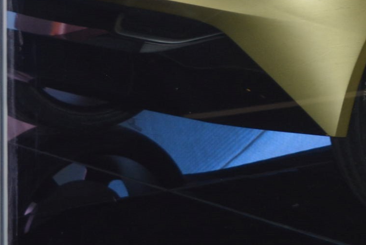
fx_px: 2065
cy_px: -104
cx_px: 621
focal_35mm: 203
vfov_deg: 6.7
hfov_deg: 9.7
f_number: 4.5
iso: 400
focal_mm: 34
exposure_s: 1/60
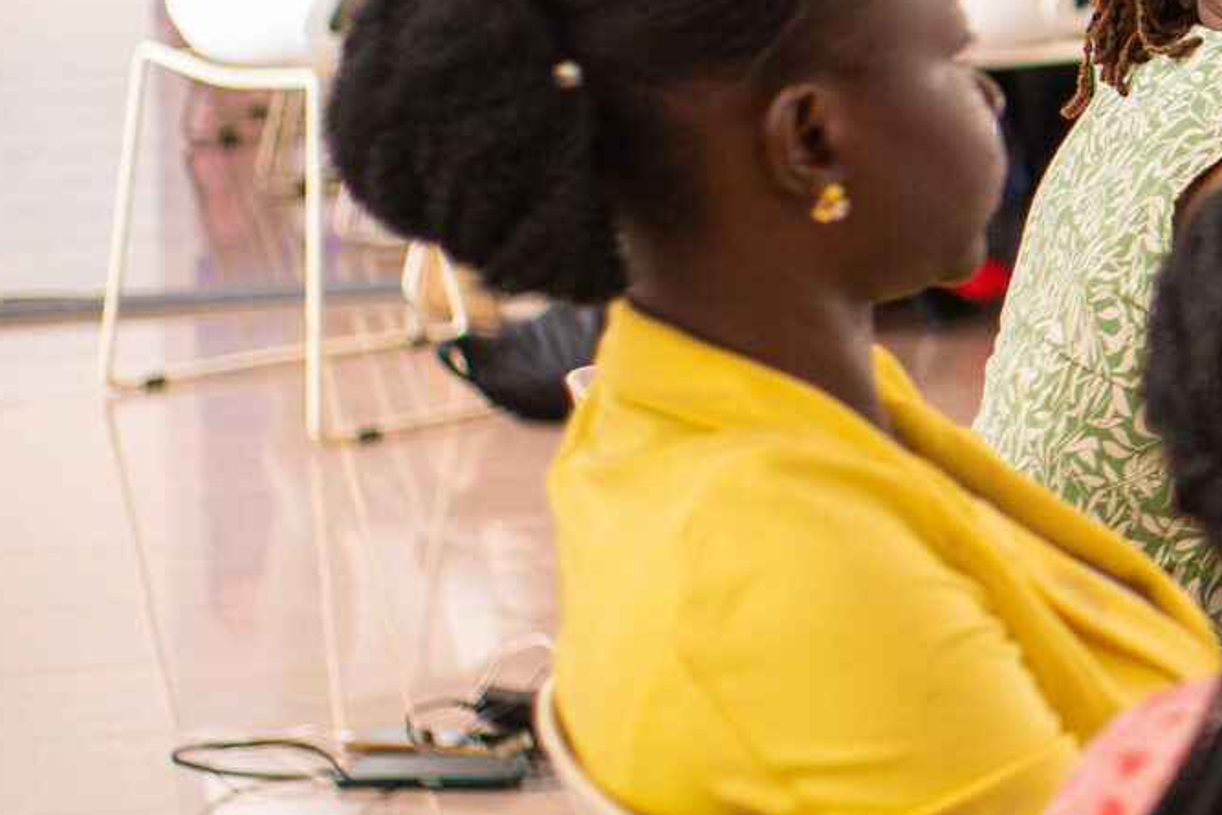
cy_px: 30
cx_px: 2305
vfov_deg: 7.1
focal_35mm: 192
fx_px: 6518
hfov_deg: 10.0
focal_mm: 50
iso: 500
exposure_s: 1/160
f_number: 2.5
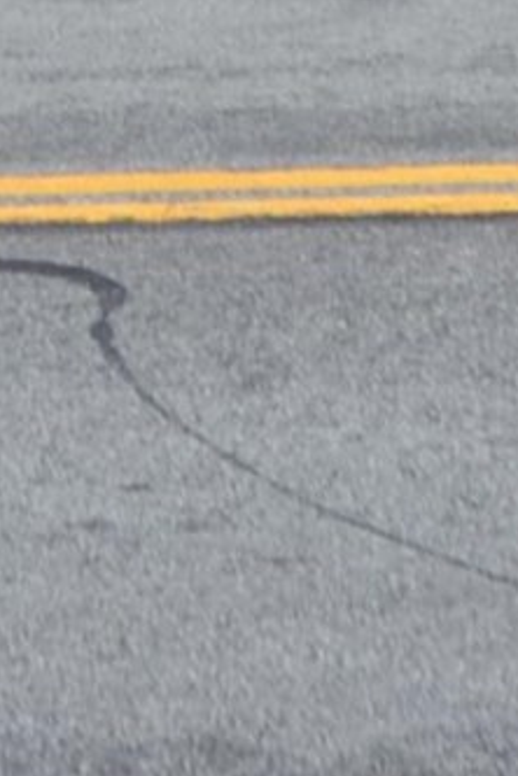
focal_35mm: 277
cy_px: -1442
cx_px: -268
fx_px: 5978
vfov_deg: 6.8
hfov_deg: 4.9
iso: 100
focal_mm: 20
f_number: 7.1
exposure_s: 1/200
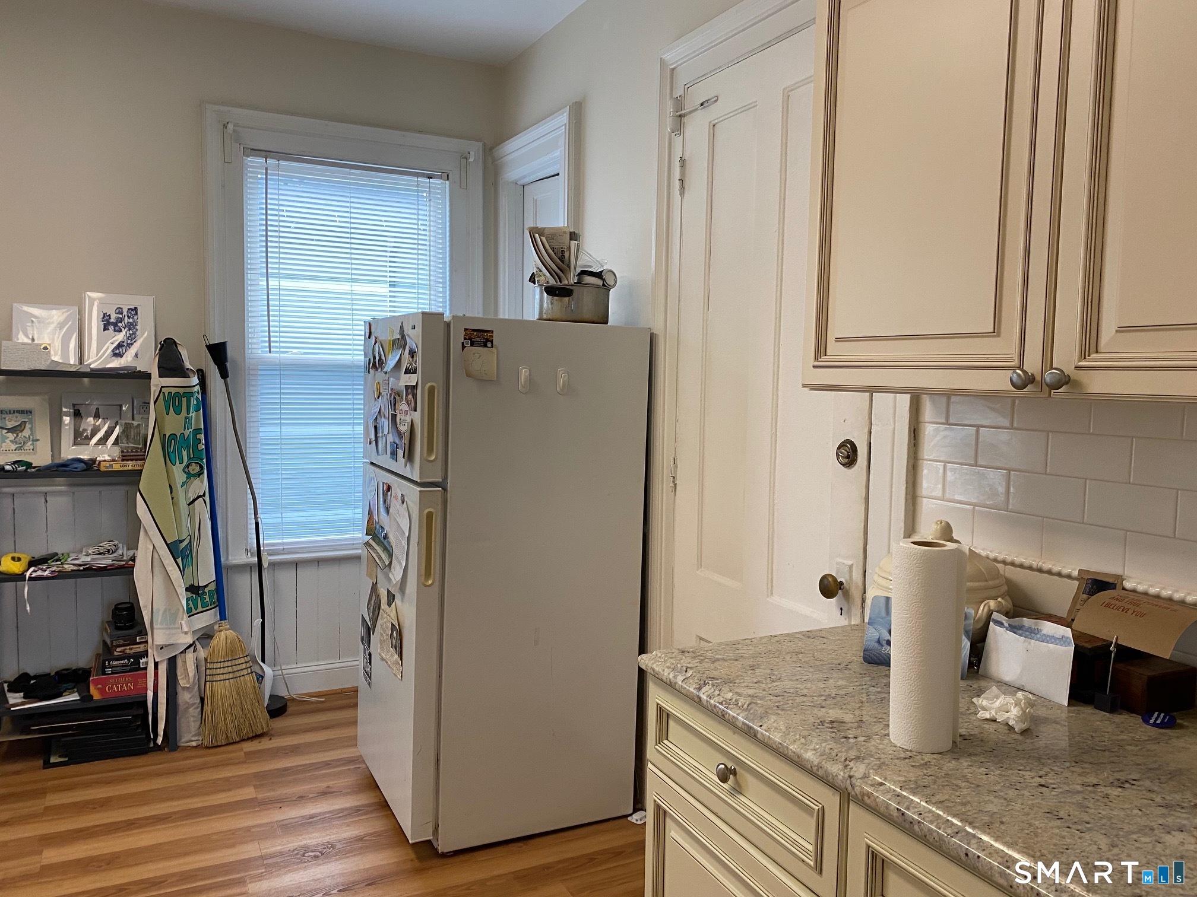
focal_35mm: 26
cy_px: 448
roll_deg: -0.7
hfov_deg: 67.3
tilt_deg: -4.0
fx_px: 899
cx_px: 598
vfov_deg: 53.1
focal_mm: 4.25
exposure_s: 1/60
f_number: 1.8
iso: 100
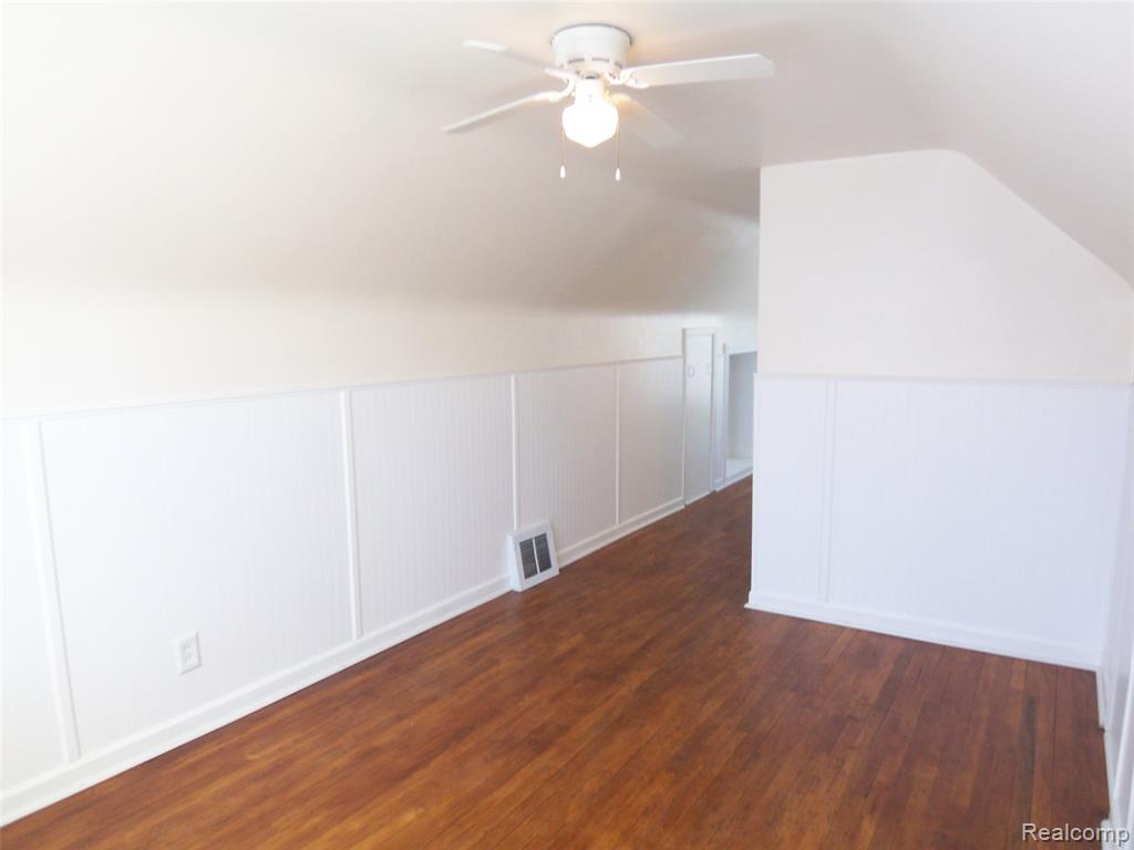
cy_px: 425
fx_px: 753
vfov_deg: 58.9
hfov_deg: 73.9
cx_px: 567
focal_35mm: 23
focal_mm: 3.8
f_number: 2.8
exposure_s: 1/30
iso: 80
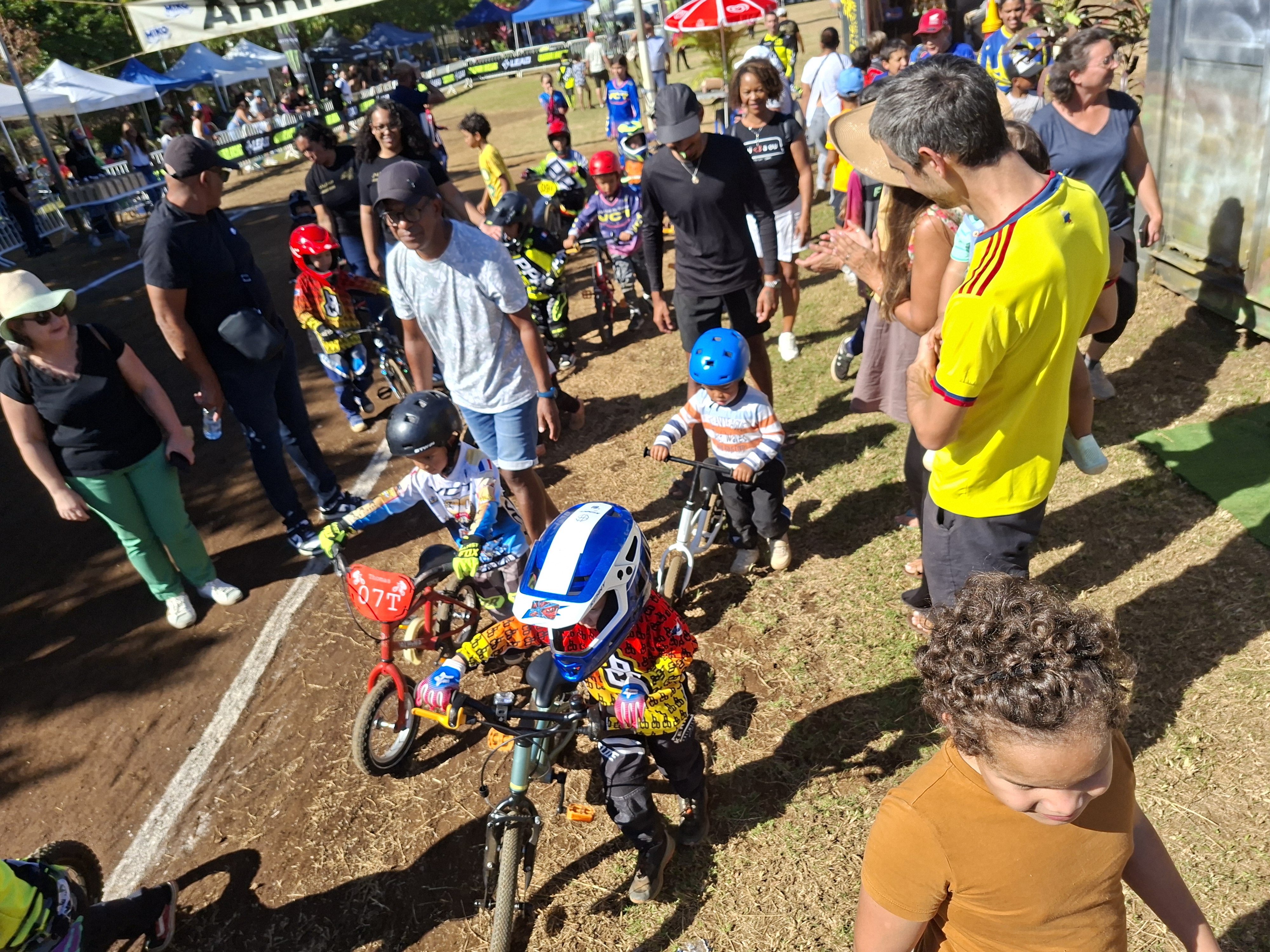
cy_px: 476
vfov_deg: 58.9
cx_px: 635
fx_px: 844
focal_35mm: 23
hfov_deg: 73.9
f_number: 1.8
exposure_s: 1/1805
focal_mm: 5.54
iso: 50
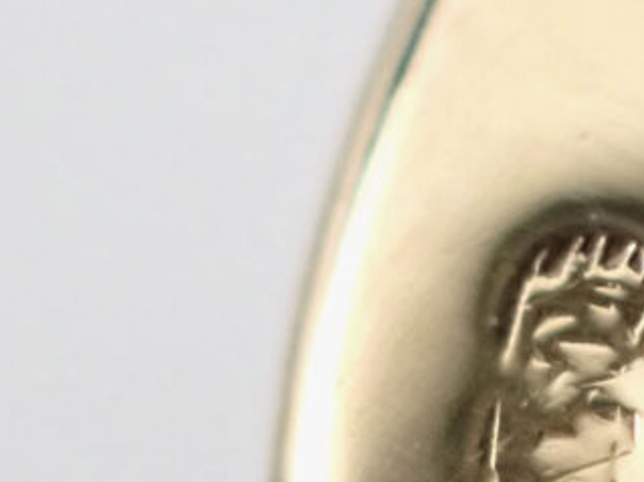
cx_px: 575
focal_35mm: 376
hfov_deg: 5.3
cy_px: 264
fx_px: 6993
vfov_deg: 4.0
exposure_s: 1/60
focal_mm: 18
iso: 1600
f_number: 4.9
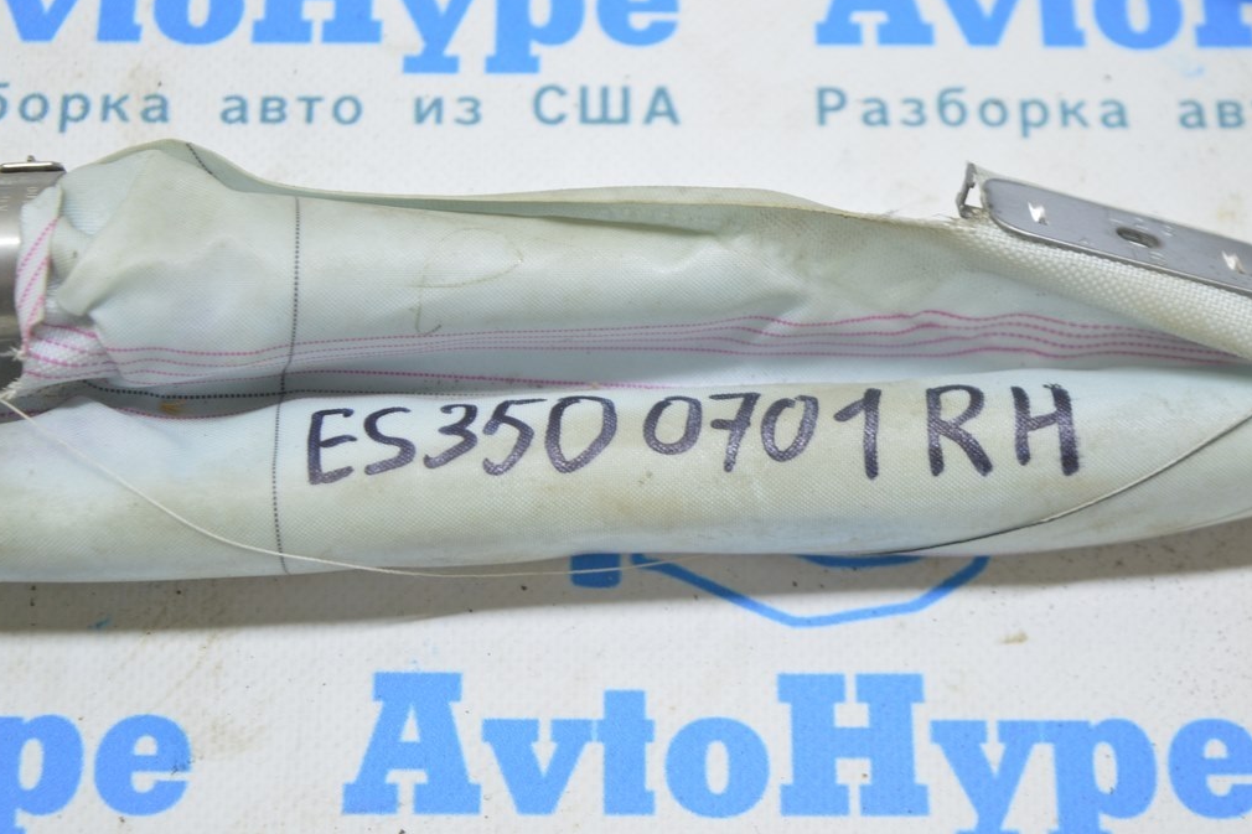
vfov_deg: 17.9
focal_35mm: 76
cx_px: 622
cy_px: 413
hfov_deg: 26.7
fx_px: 2643
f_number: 5.6
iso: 400
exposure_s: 1/15
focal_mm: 50
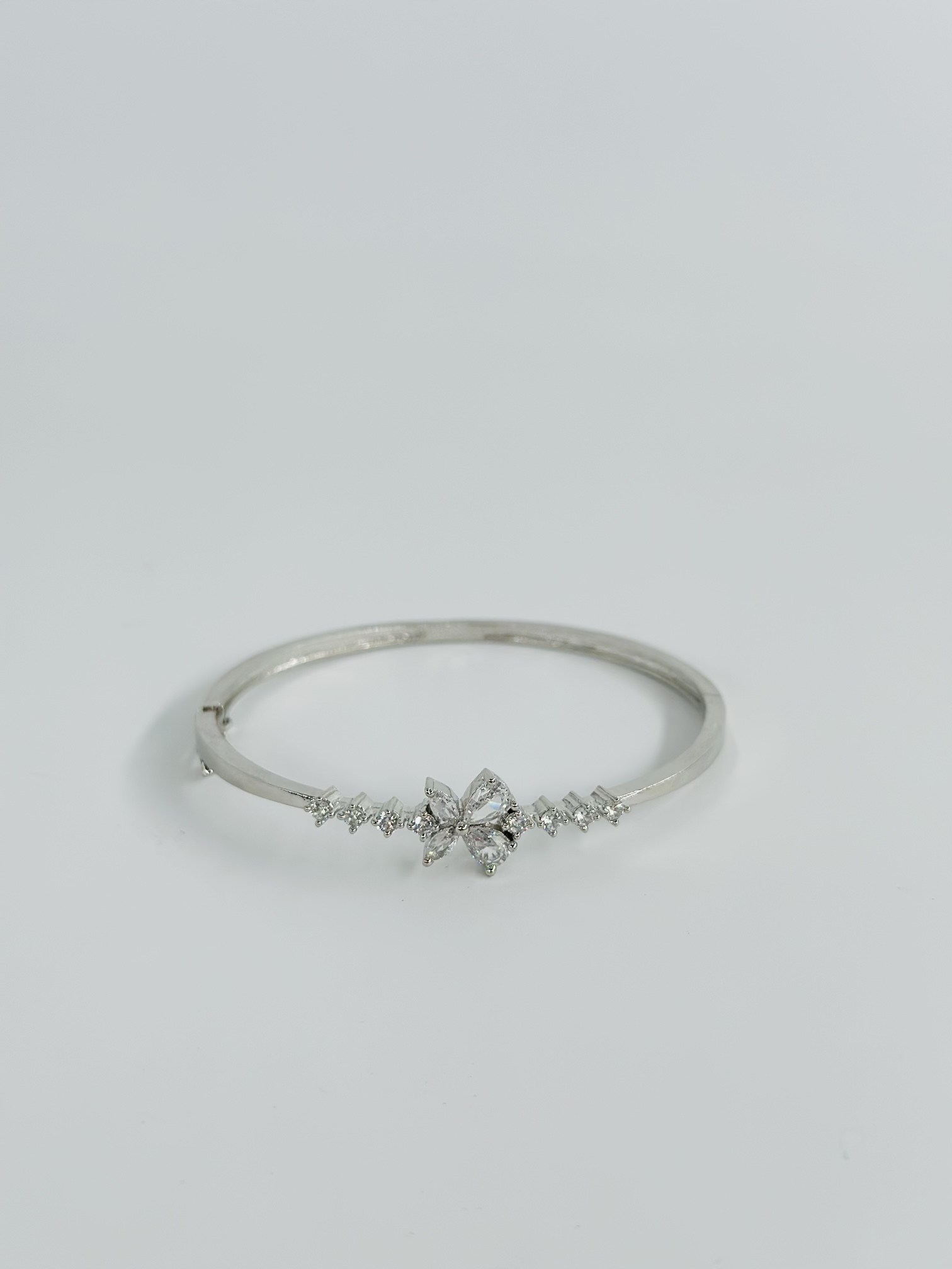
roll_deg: -0.8
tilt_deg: -27.5
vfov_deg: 39.7
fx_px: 1760
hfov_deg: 30.3
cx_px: 476
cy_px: 634
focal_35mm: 48
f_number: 1.78
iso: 80
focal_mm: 6.86
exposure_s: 1/2203
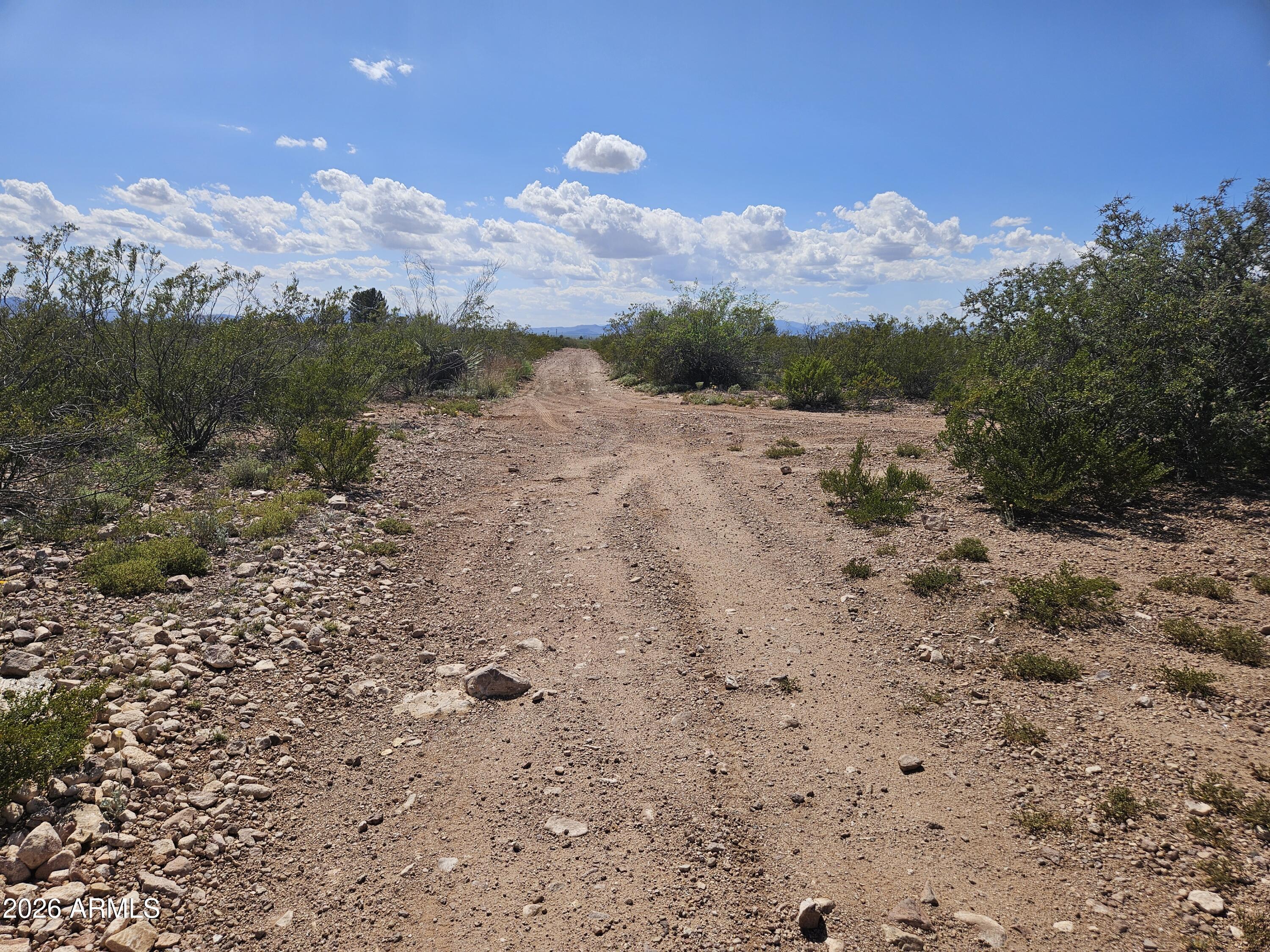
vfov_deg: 58.9
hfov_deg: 73.9
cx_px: 635
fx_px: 844
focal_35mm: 23
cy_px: 476
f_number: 1.8
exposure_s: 1/3436
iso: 25
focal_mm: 5.4
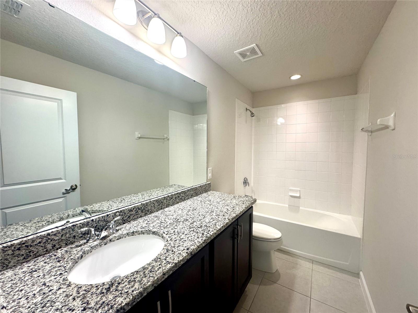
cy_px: 156
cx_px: 209
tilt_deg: -2.9
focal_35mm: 14
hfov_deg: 102.1
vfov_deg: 85.7
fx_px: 169
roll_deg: +0.0
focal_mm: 2.22
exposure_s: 1/120
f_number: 2.2
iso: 200
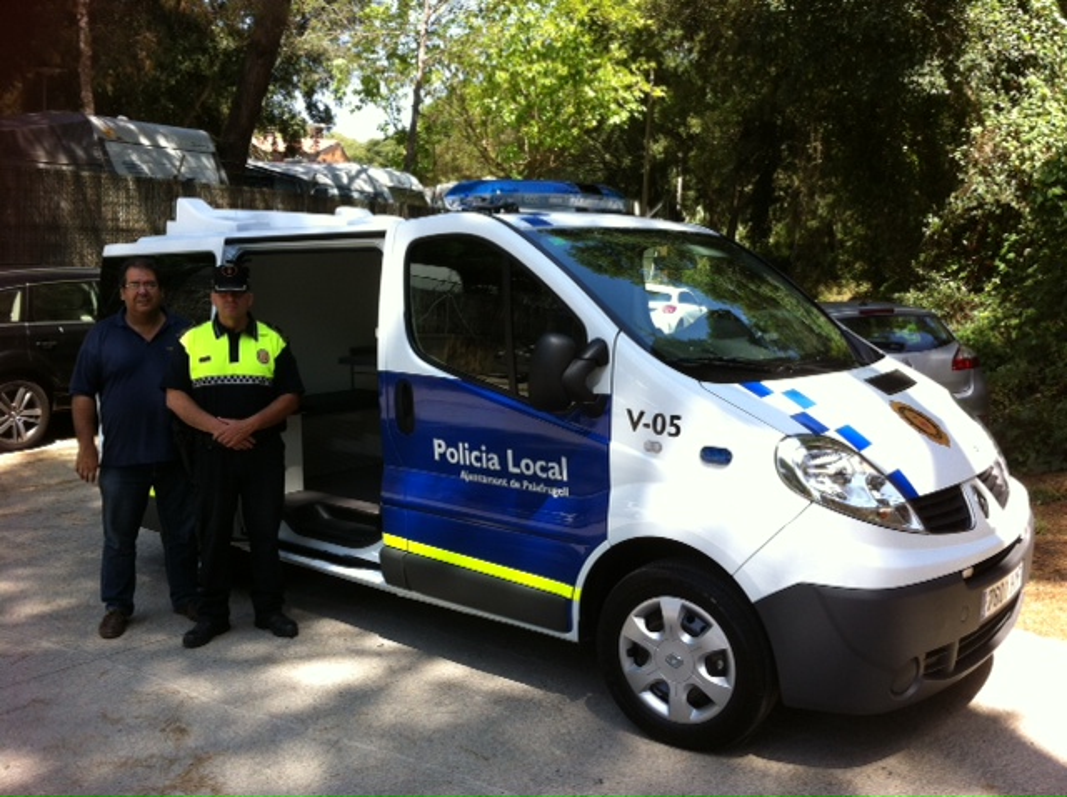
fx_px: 1077
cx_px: 534
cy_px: 398
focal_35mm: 35
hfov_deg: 52.7
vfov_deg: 40.6
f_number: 2.8
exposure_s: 1/318
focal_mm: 3.85
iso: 80
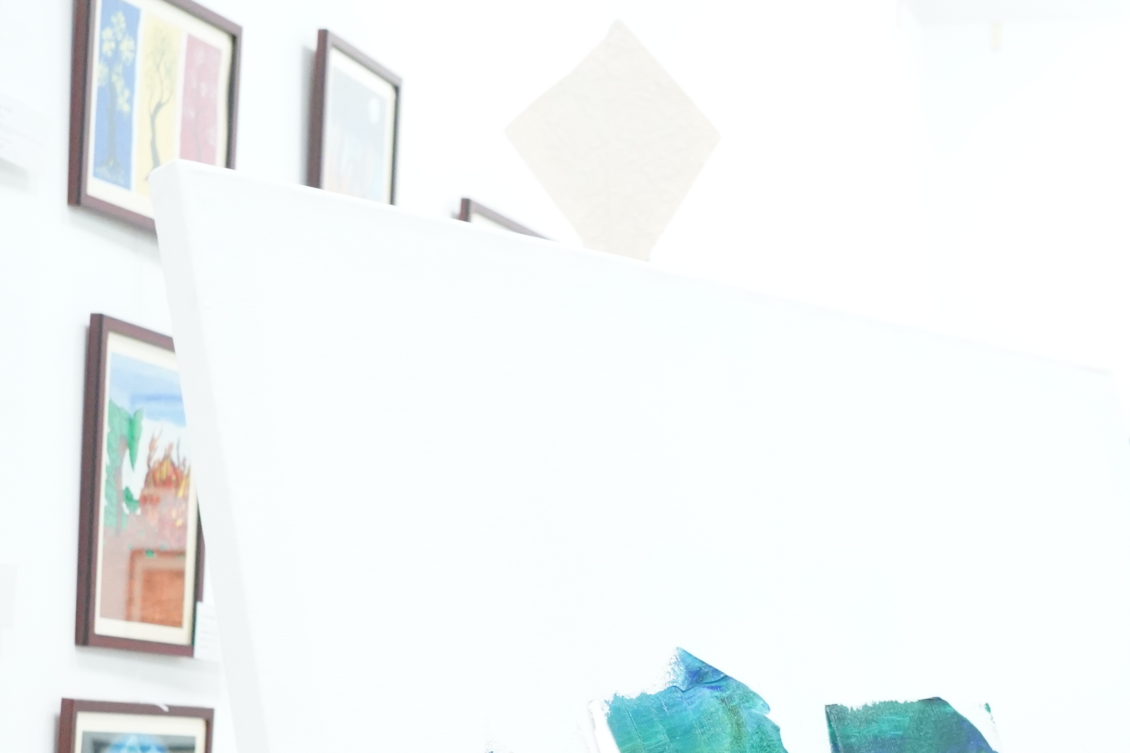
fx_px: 2919
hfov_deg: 21.5
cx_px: 961
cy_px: 801
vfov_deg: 14.4
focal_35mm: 93
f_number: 7.1
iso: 10000
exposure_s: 1/125
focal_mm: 43
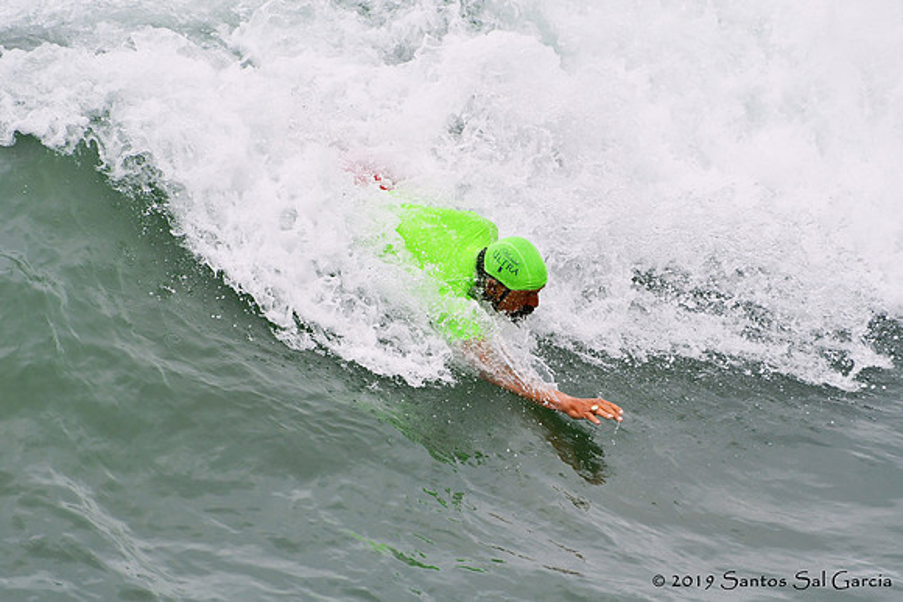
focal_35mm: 450
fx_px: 11290
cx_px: 452
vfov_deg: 3.1
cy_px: 301
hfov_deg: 4.6
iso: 640
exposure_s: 1/1000
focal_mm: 300
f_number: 6.3
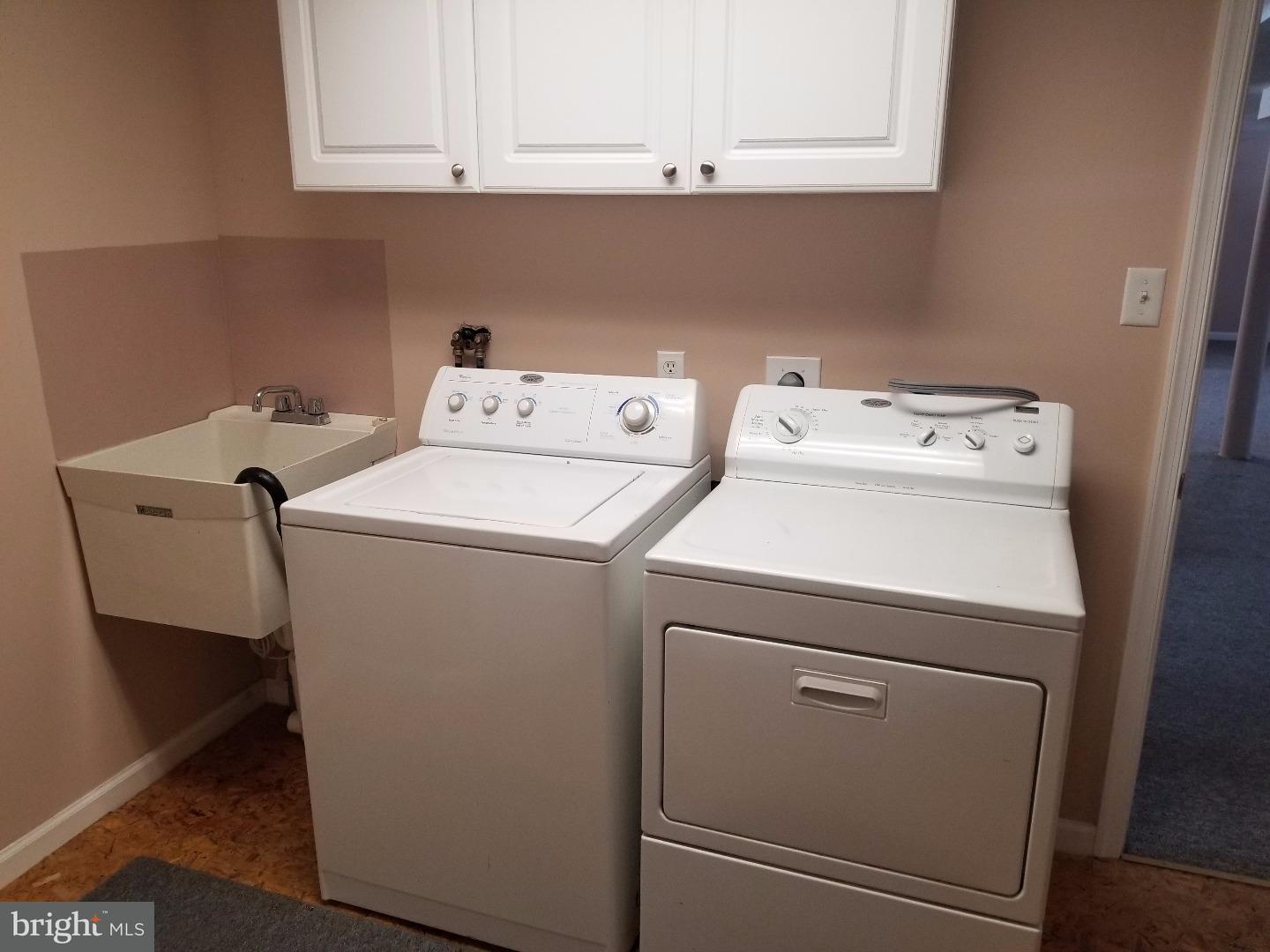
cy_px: 476
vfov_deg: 53.1
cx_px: 635
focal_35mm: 26
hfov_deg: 67.3
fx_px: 954
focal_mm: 4.25
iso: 160
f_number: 1.7
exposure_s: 1/60
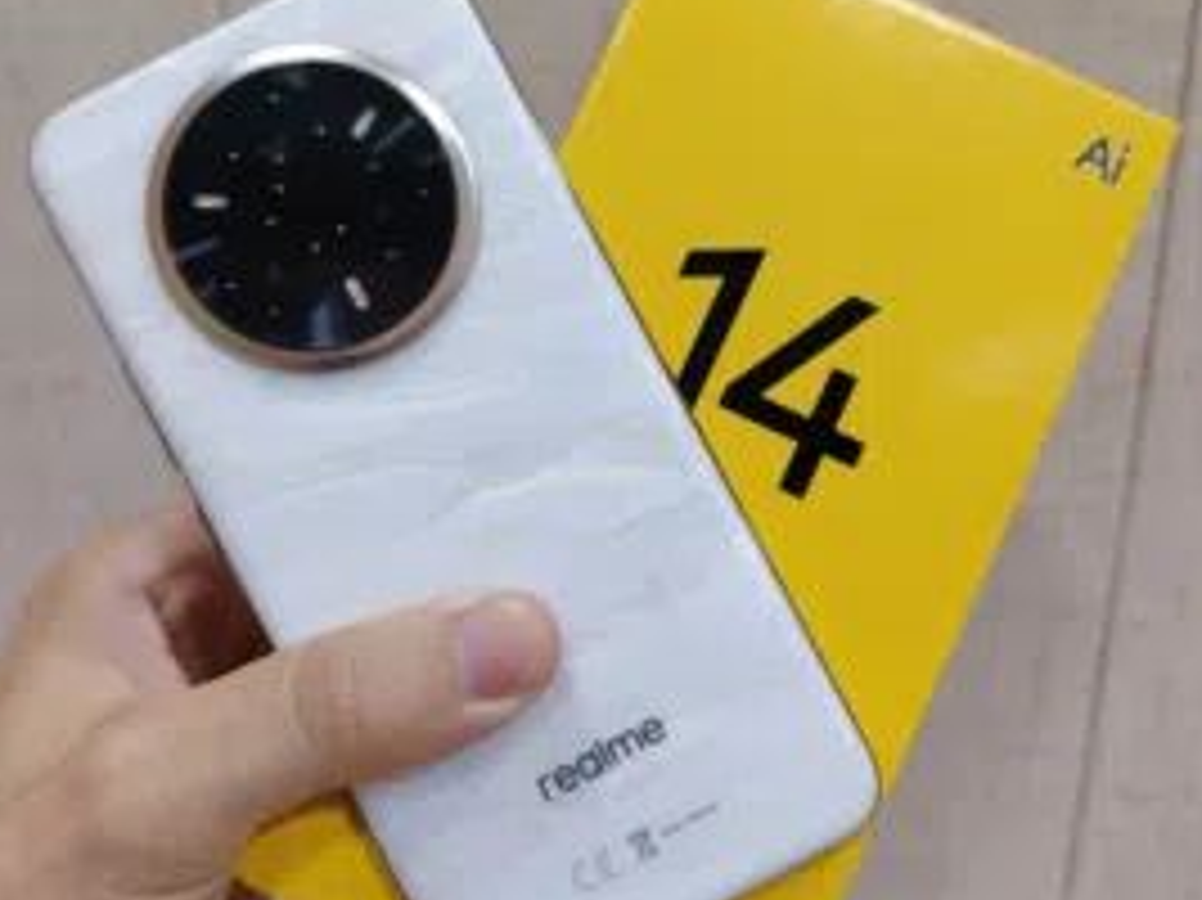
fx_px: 1249
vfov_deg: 39.5
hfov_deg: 51.4
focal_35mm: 36
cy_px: 369
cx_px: 599
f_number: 1.75
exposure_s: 1/33.3
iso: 438
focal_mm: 5.25
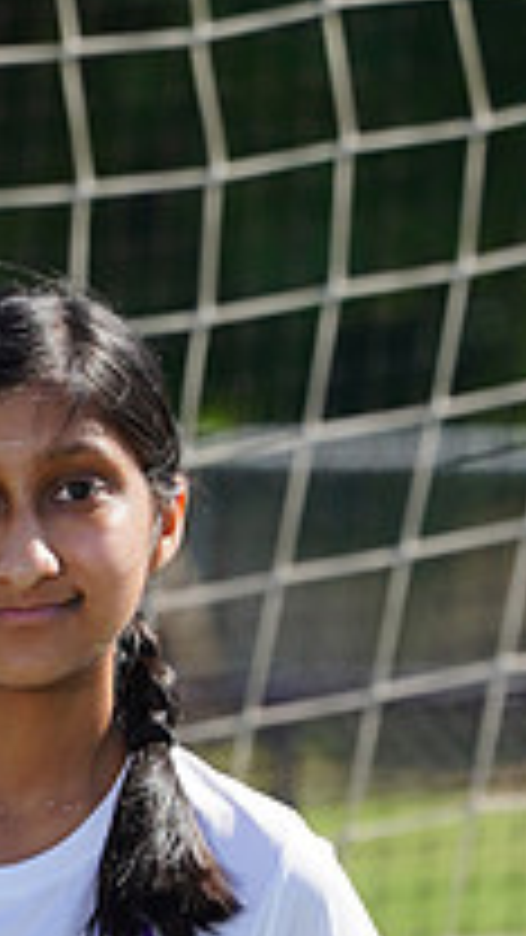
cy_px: 1278
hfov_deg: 1.2
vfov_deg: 2.1
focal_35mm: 1005
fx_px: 24919
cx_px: 22
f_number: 11
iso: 200
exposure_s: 1/250
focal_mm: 345
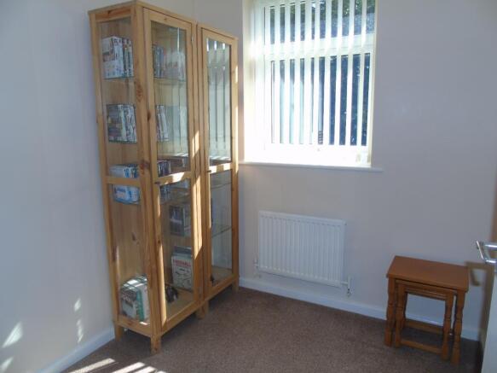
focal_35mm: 25
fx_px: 359
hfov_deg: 69.4
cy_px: 186
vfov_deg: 54.9
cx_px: 248
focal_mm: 4.4
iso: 80
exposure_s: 1/125
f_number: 3.4
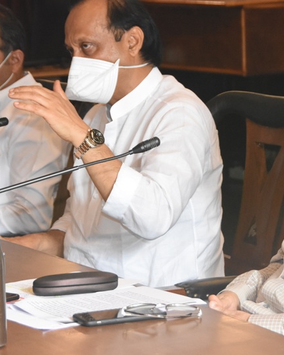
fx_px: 1837
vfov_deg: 11.0
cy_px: 143
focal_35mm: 175
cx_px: 152
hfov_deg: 8.8
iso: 2500
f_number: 6.3
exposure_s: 1/100
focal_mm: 65
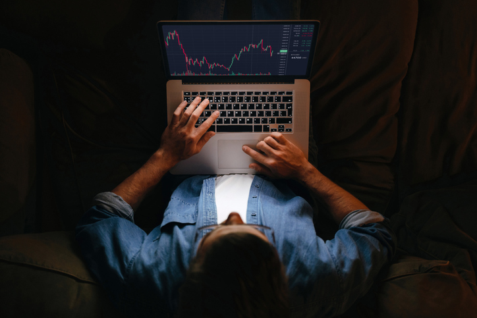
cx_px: 238
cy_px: 159
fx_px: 676
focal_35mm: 51
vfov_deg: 26.5
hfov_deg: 38.9
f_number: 2.8
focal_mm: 51
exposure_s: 1/40
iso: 1600
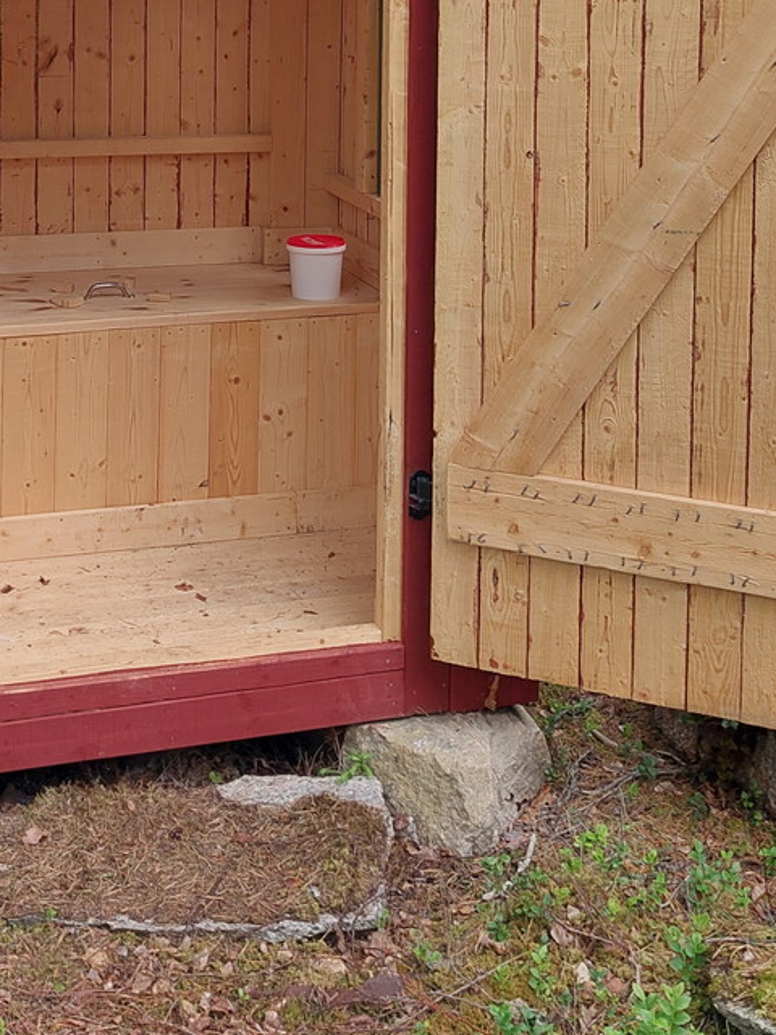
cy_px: 40
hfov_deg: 26.9
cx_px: 281
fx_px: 1614
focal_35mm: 54
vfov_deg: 33.1
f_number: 1.8
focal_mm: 4
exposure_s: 1/100
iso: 32
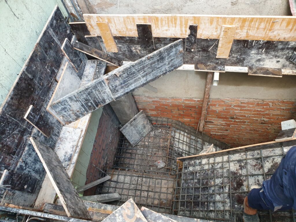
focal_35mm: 26
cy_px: 111
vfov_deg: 53.1
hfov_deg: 67.3
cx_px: 148
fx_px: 222
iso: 250
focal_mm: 4.3
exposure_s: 1/19
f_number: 2.4
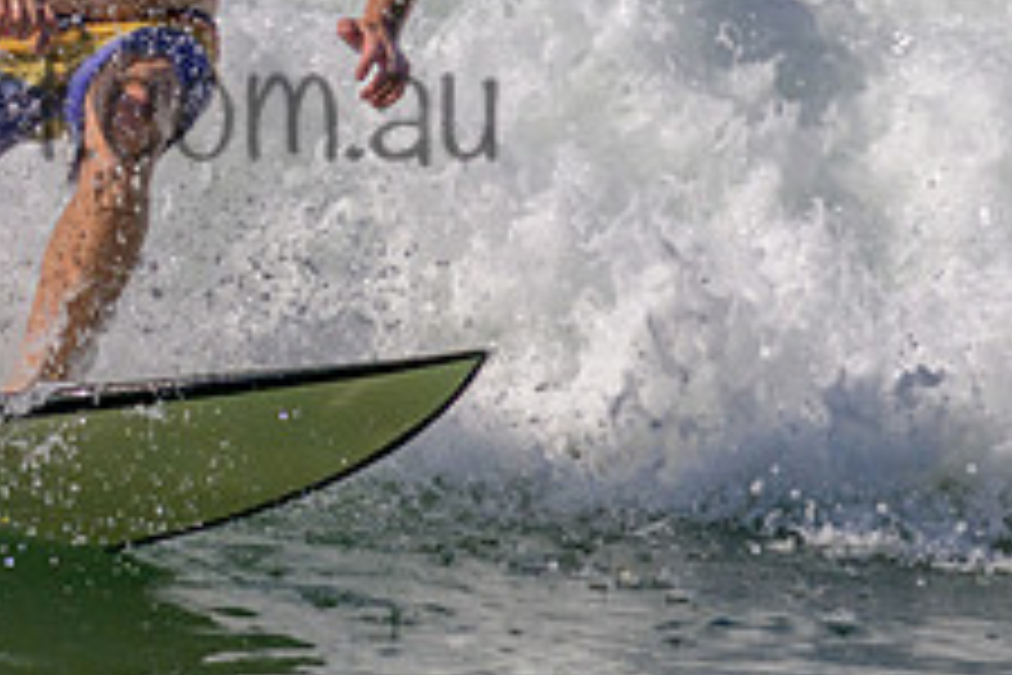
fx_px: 72915
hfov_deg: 0.8
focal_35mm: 2594
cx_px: 139
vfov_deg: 0.5
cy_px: -170
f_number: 11
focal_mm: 800
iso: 360
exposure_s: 1/2000
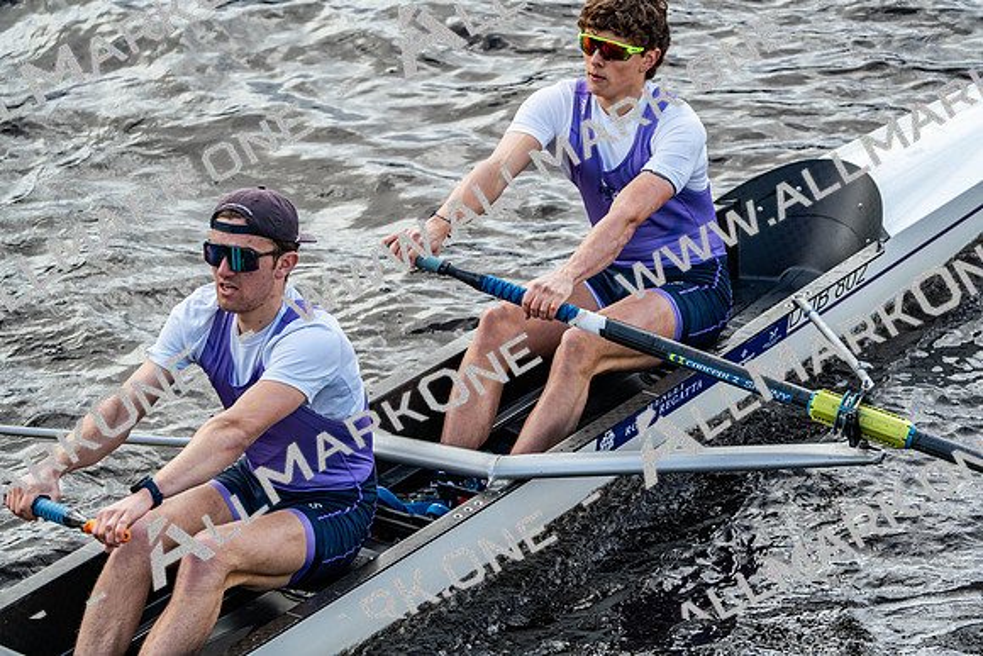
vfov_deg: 2.9
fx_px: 12836
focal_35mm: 470
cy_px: 328
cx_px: 492
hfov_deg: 4.4
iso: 1000
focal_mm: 470
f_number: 6.3
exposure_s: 1/1250
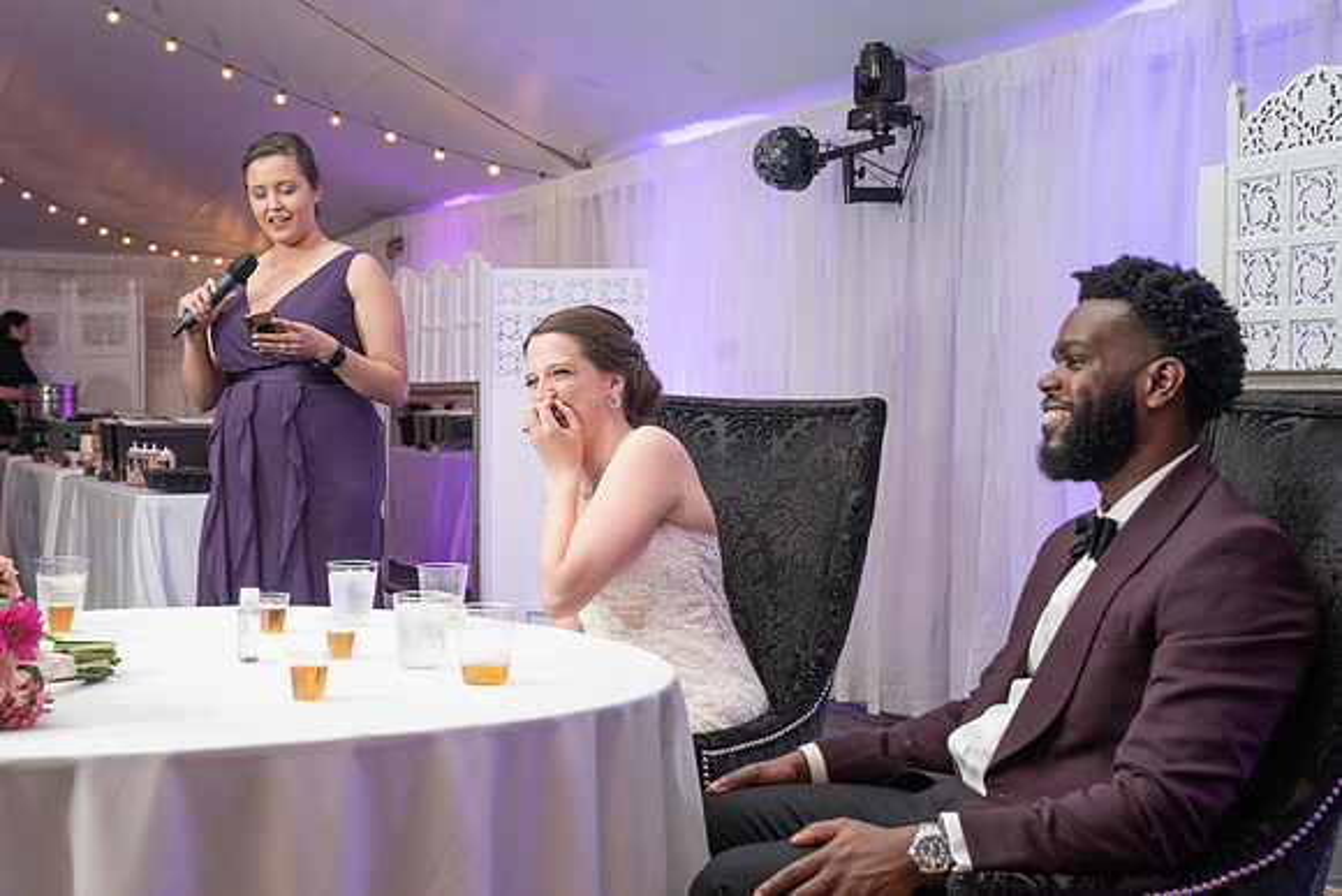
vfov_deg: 26.1
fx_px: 1930
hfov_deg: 38.3
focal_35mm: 52
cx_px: 670
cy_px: 405
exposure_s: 1/100
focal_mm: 46
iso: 2000
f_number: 5.6
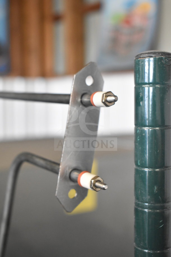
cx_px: 86
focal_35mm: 57
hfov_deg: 23.8
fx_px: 406
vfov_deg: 35.1
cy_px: 128
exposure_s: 1/60
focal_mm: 38
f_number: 4.8
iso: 2800
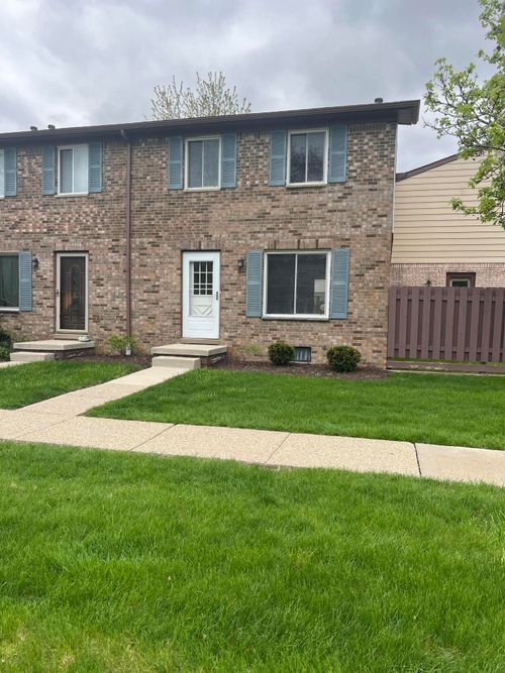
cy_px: 336
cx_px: 252
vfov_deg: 67.3
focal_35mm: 26
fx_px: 506
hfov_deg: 53.0
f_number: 1.5
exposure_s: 1/2457
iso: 50
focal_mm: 5.7
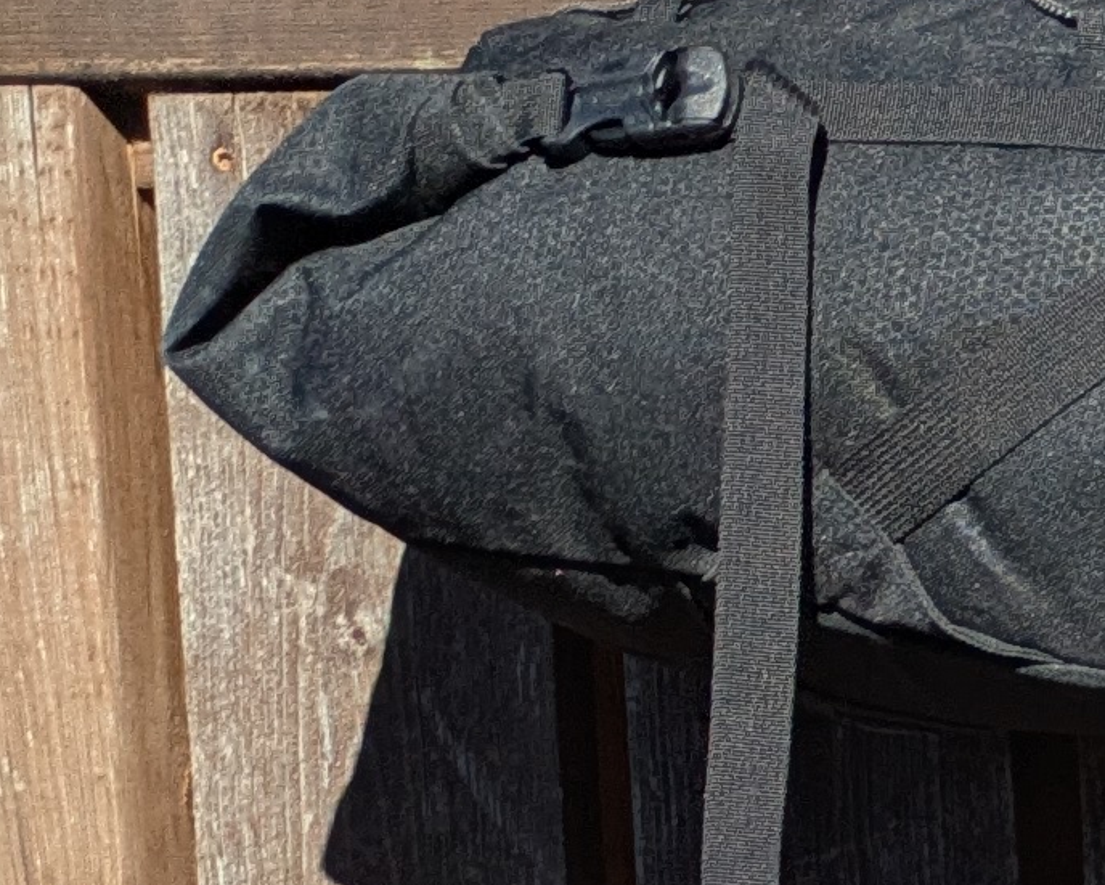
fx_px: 5366
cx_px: 3167
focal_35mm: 164
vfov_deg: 9.2
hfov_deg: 9.5
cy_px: 1256
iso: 45
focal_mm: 5.43
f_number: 1.89
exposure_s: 1/2732
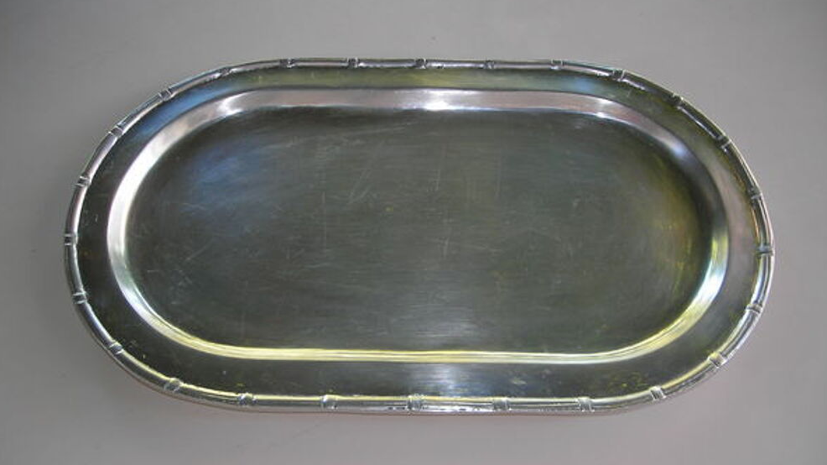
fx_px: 921
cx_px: 410
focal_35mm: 42
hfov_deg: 48.4
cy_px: 249
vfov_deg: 28.3
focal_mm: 6.3
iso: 50
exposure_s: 1/30
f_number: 3.2
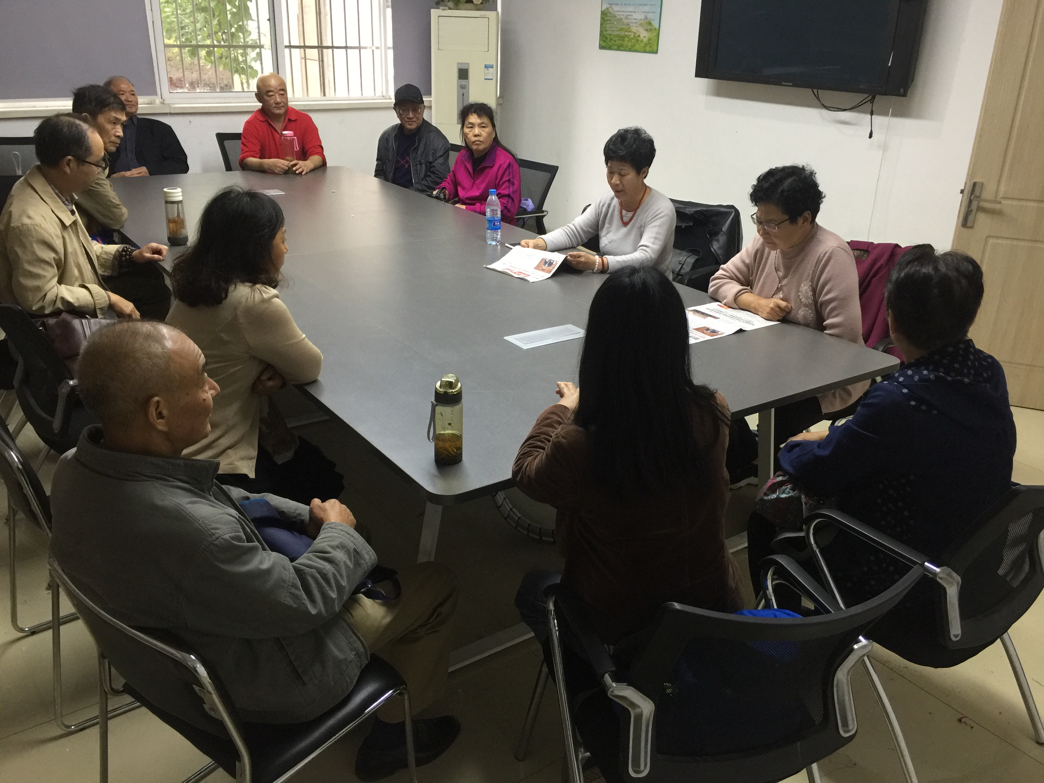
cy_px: 392
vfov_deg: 48.2
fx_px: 875
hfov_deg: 61.7
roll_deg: -2.1
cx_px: 522
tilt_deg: -23.3
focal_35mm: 29
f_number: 2.2
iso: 80
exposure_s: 1/17
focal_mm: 4.15
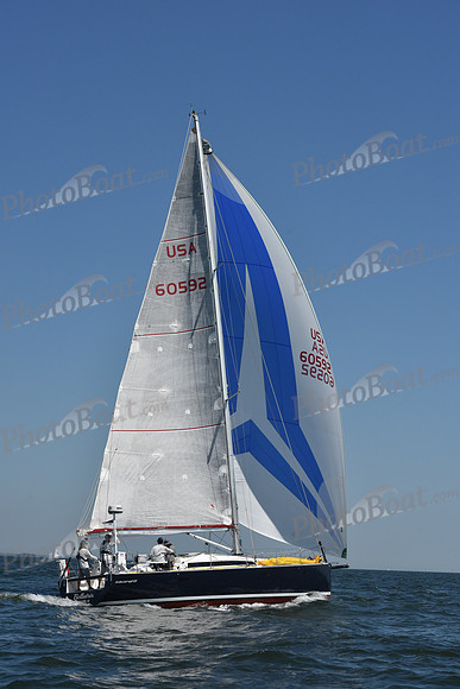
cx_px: 230
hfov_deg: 19.5
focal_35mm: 70
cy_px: 344
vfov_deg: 28.8
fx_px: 1341
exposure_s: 1/1250
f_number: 11
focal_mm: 70
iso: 250
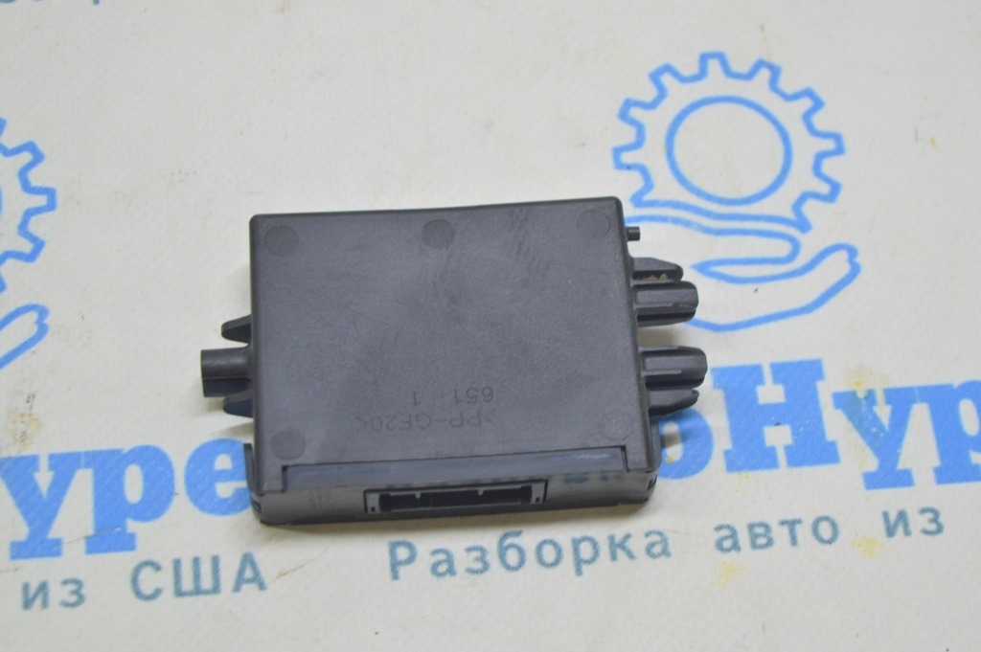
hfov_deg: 26.0
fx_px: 2124
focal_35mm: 78
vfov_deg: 17.5
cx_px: 490
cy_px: 326
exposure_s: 1/20
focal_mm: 52
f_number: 5.6
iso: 400
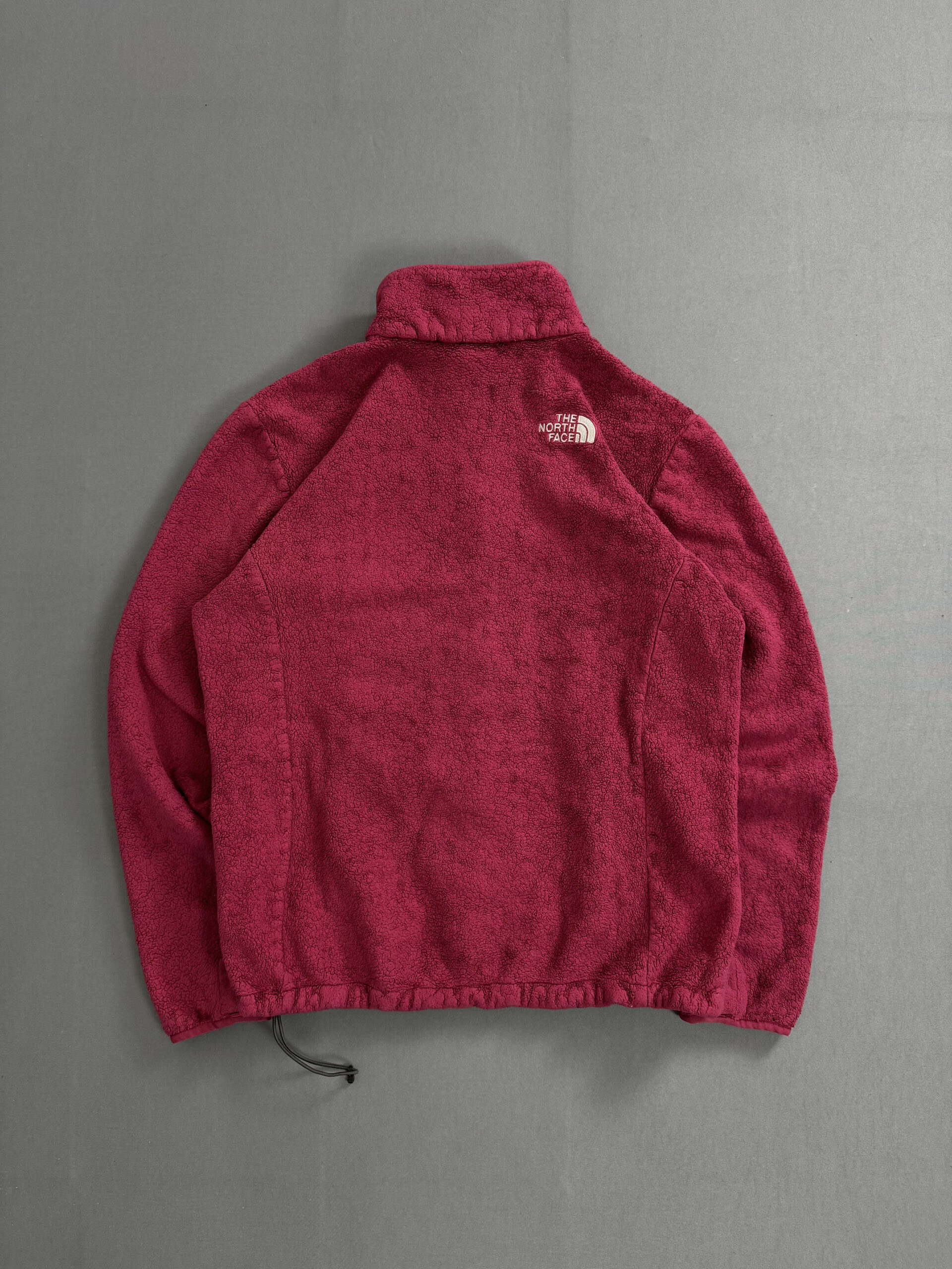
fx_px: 880
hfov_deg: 56.8
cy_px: 634
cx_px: 476
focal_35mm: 24
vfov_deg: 71.6
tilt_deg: -87.1
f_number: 1.78
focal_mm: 6.76
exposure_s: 1/60
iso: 160
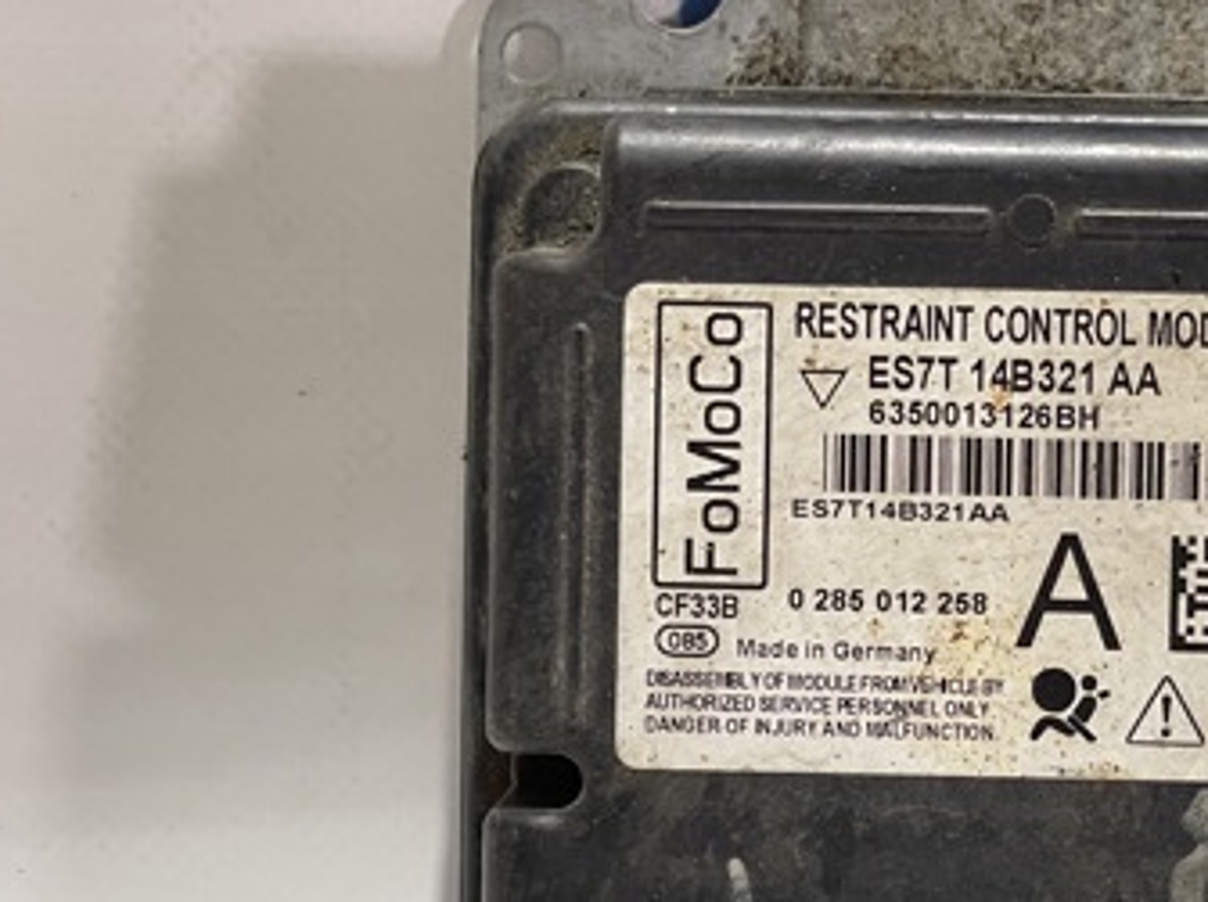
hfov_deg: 16.0
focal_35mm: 122
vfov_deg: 12.1
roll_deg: -0.7
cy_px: 656
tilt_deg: -23.1
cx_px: 1043
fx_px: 4251
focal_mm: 7.5
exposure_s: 1/50
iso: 250
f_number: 2.2
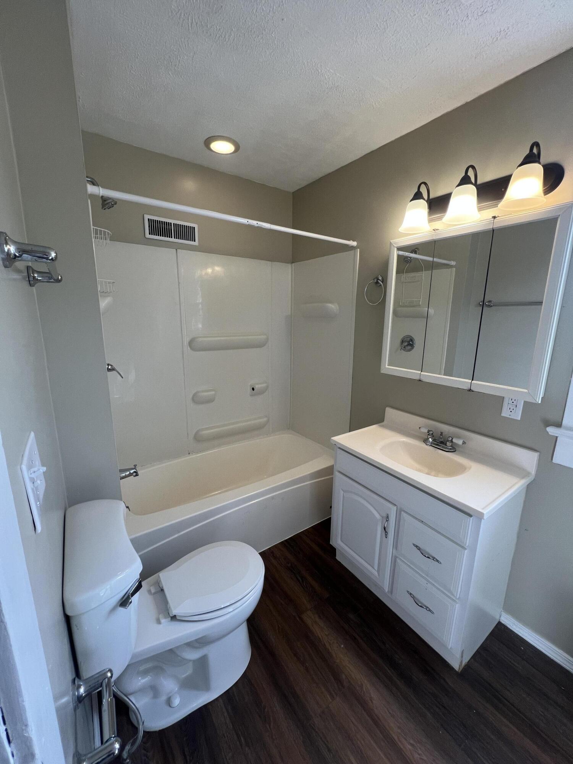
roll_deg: -0.3
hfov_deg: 89.9
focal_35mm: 13
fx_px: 287
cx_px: 286
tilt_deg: -12.7
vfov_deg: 106.2
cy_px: 382
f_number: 1.8
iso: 80
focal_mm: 1.57
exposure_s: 1/120
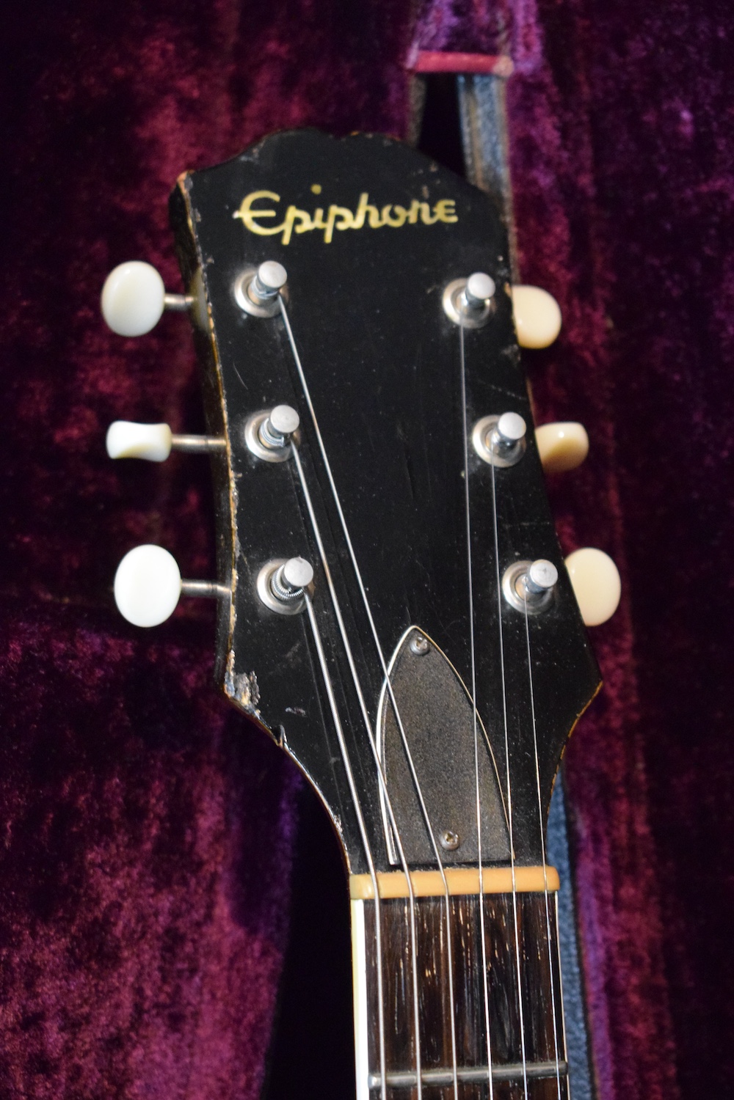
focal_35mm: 72
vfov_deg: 28.1
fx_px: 2202
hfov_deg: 18.9
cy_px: 550
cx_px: 367
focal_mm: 48
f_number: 5.3
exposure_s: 1/60
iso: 6400
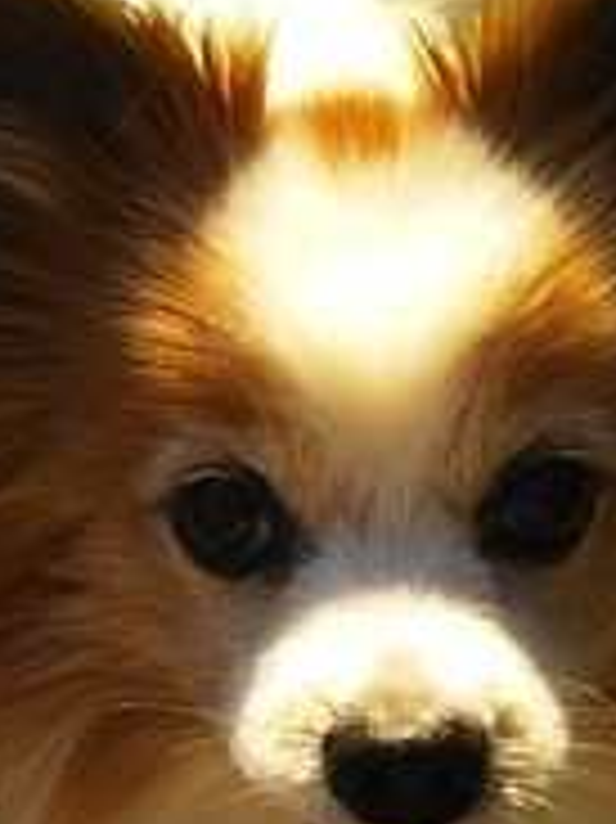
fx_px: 1948
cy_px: 639
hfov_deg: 17.8
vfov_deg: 23.6
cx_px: 101
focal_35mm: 82
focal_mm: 4
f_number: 2.2
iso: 40
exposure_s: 1/757
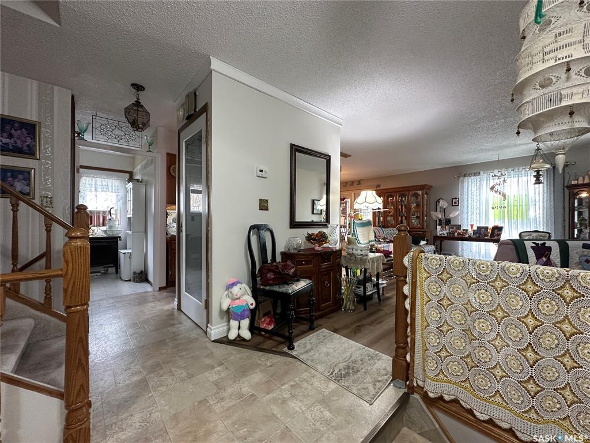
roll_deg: -0.5
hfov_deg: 102.1
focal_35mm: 14
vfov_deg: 85.7
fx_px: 239
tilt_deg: +0.9
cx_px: 295
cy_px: 222
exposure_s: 1/60
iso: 250
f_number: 2.2
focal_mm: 2.22
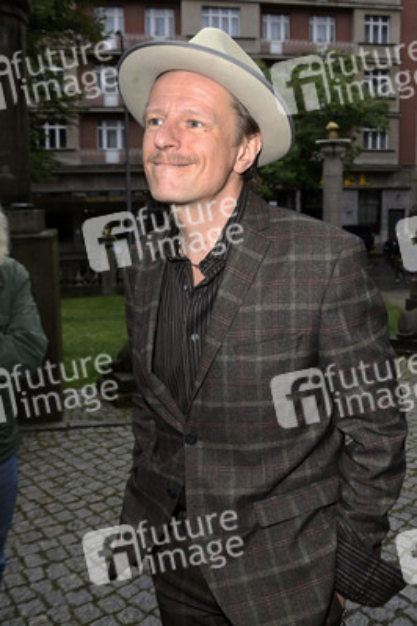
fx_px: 557
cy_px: 313
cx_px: 208
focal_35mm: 32
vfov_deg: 58.8
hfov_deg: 41.0
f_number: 8
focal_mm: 32
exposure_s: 1/250
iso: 2000
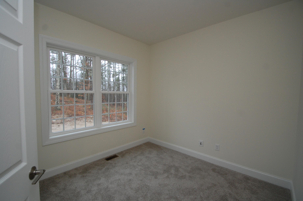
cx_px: 152
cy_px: 100
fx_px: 126
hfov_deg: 100.4
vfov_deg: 77.2
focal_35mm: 15
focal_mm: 10
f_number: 4
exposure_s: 1/60
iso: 400
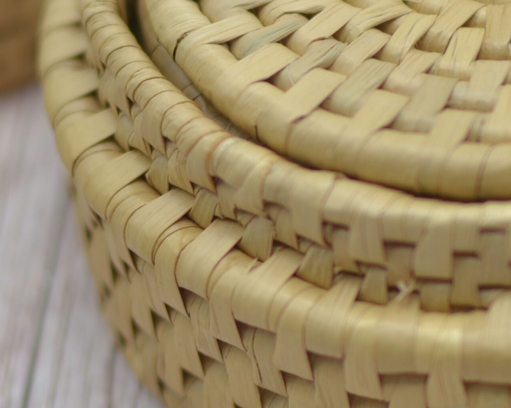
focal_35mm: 177
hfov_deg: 10.8
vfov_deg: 8.7
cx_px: 501
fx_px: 2672
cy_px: 39
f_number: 1.8
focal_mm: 35
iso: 100
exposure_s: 1/500
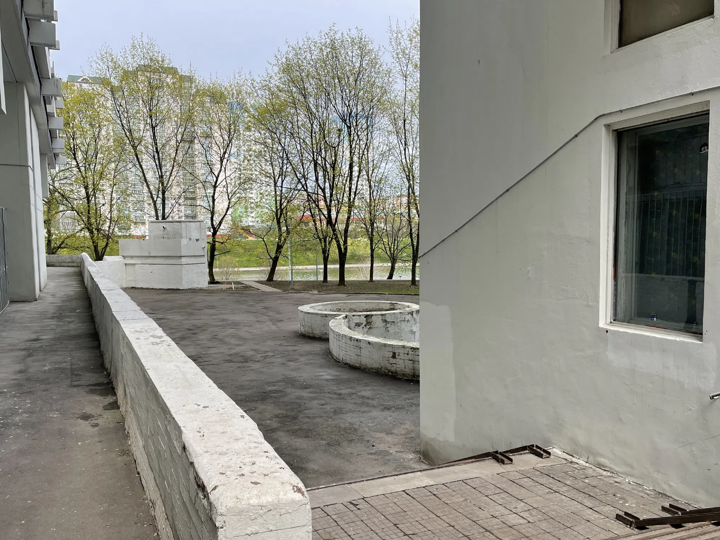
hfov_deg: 58.3
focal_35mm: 31
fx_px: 645
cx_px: 335
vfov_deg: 45.4
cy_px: 301
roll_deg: +0.6
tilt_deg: -3.9
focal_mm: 4.2
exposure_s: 1/1276
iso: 32
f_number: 1.6
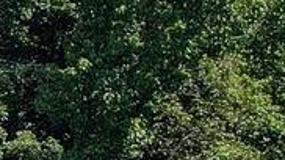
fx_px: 2537
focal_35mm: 336
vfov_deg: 3.6
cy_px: 45
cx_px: -788
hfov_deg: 5.7
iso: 100
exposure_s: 1/640
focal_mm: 6.63
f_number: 3.4
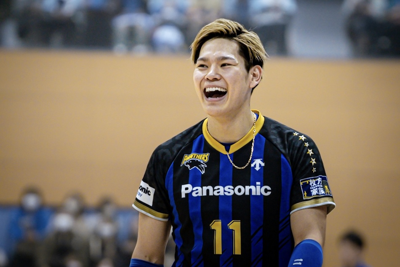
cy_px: 134
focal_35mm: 200
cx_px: 200
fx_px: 2222
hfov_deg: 10.3
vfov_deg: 6.9
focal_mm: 200
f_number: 4
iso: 2500
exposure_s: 1/1000
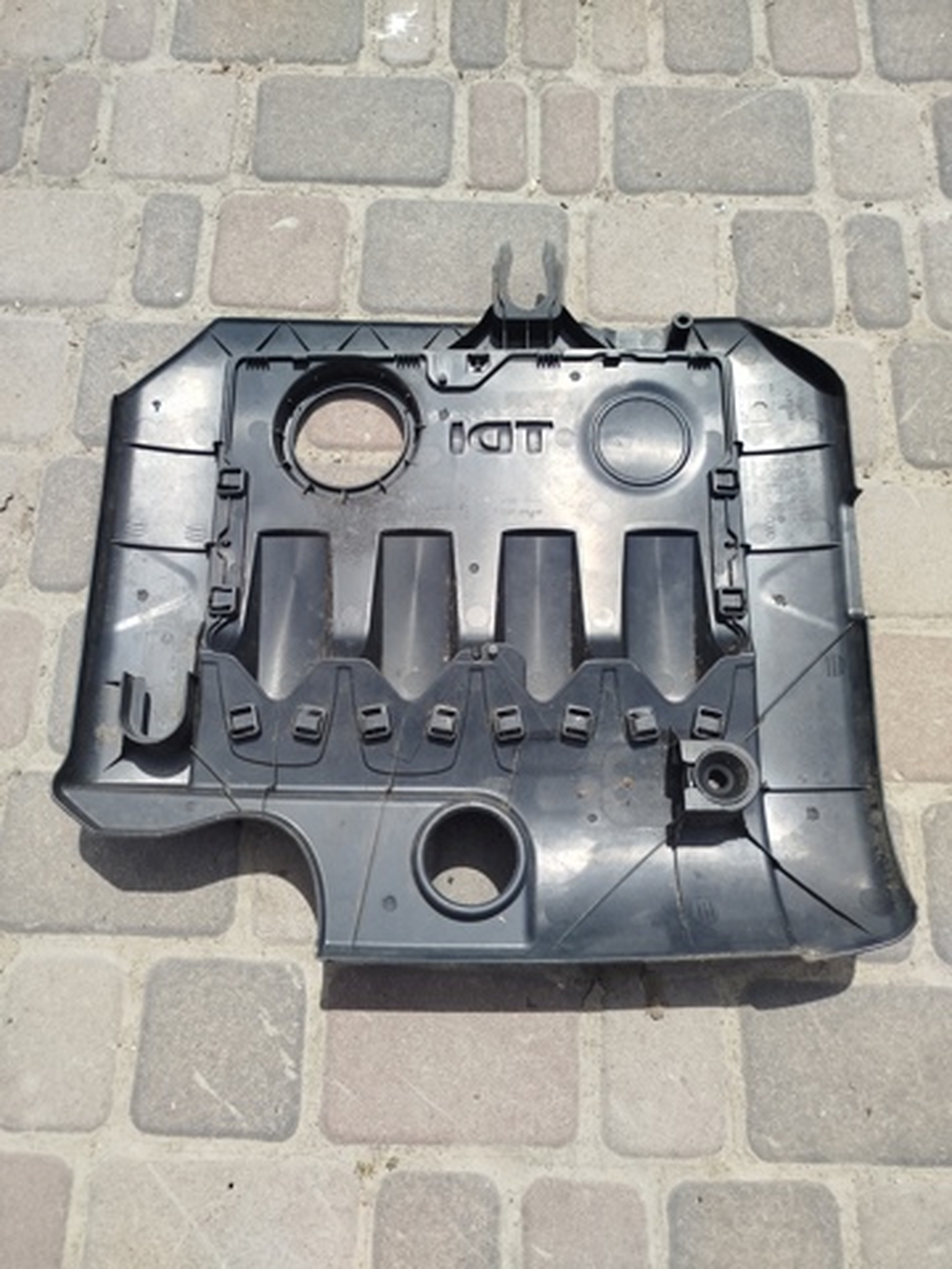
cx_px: 476
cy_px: 634
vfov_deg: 71.6
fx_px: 880
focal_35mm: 24
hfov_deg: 56.8
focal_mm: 5.31
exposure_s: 1/693
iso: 50
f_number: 1.7
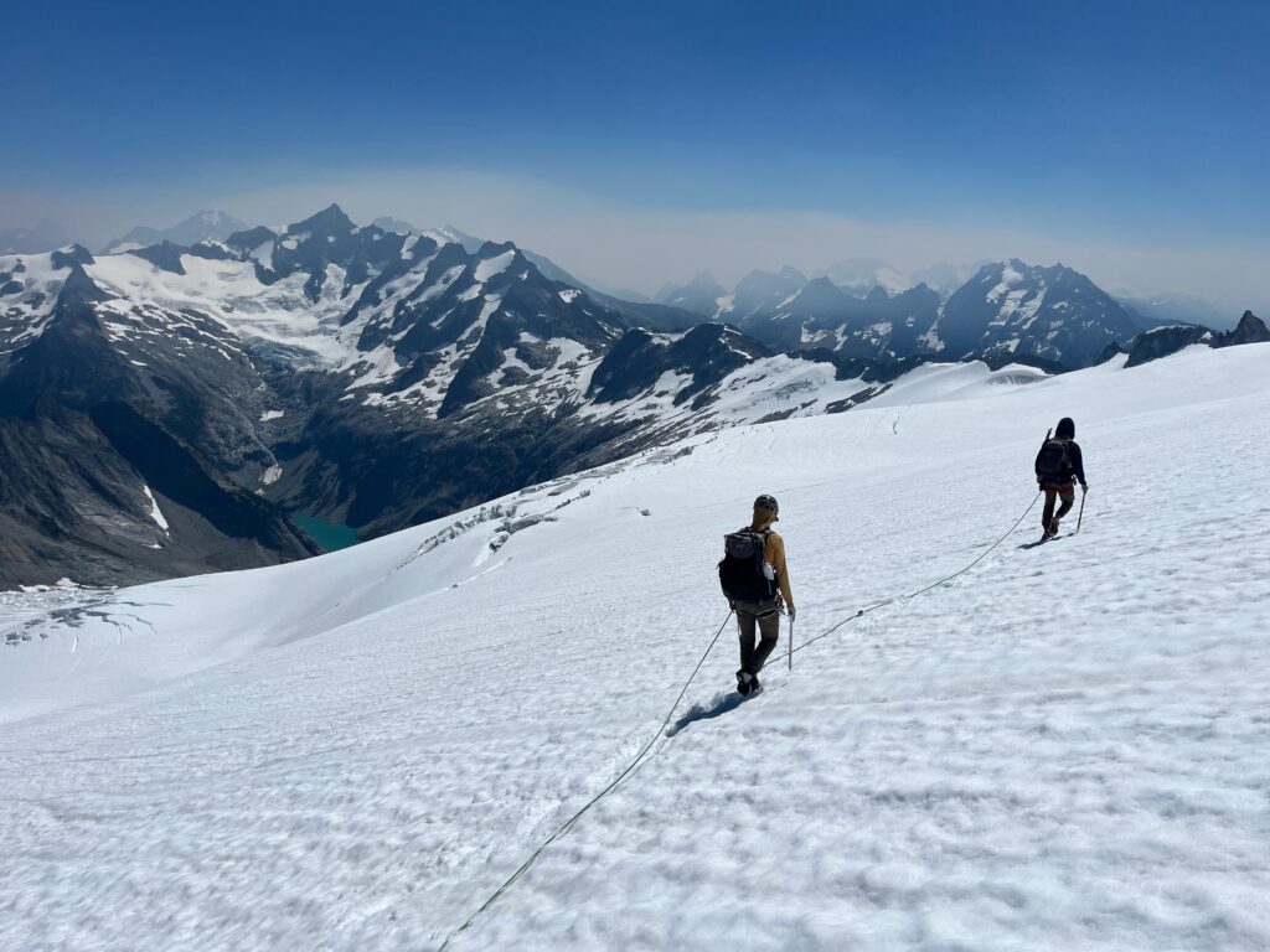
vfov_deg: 53.1
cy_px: 476
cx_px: 635
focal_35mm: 26
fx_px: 954
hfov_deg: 67.3
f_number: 1.6
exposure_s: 1/17241
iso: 40
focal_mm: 5.1
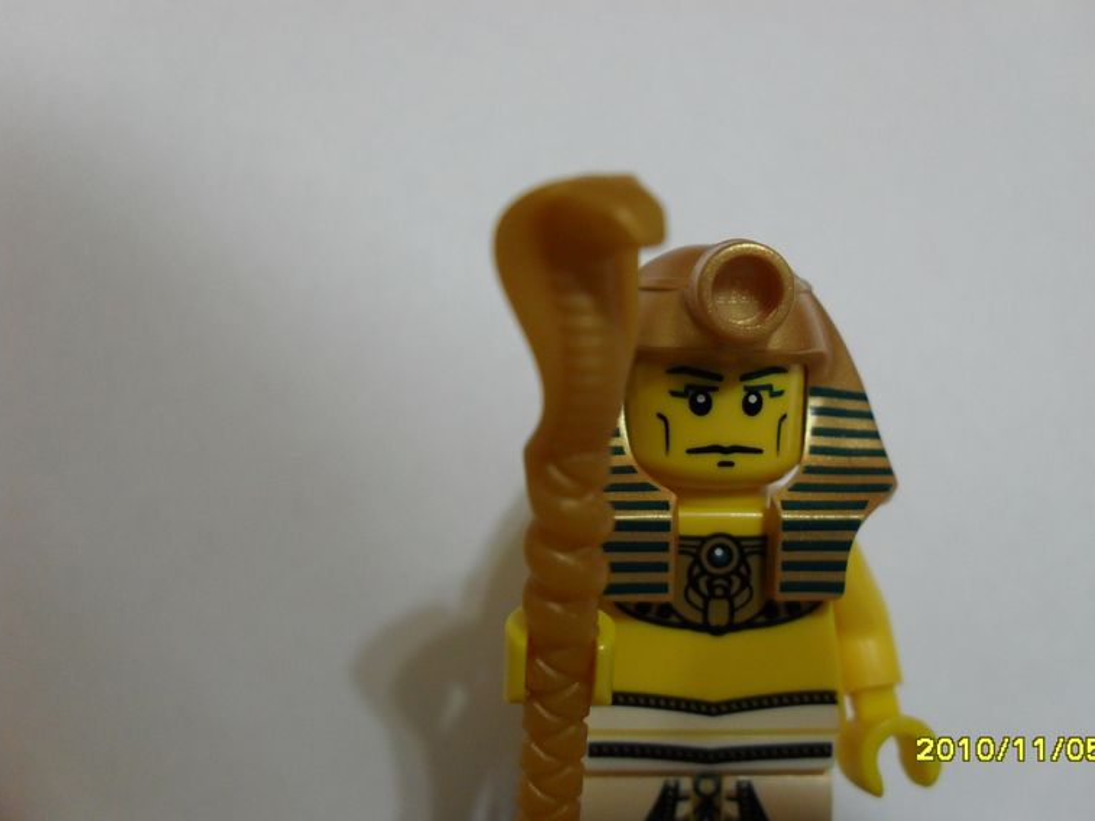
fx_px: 1171
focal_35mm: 37
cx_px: 568
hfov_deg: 50.1
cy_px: 399
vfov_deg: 38.7
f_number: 2.8
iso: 200
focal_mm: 6.2
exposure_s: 1/20
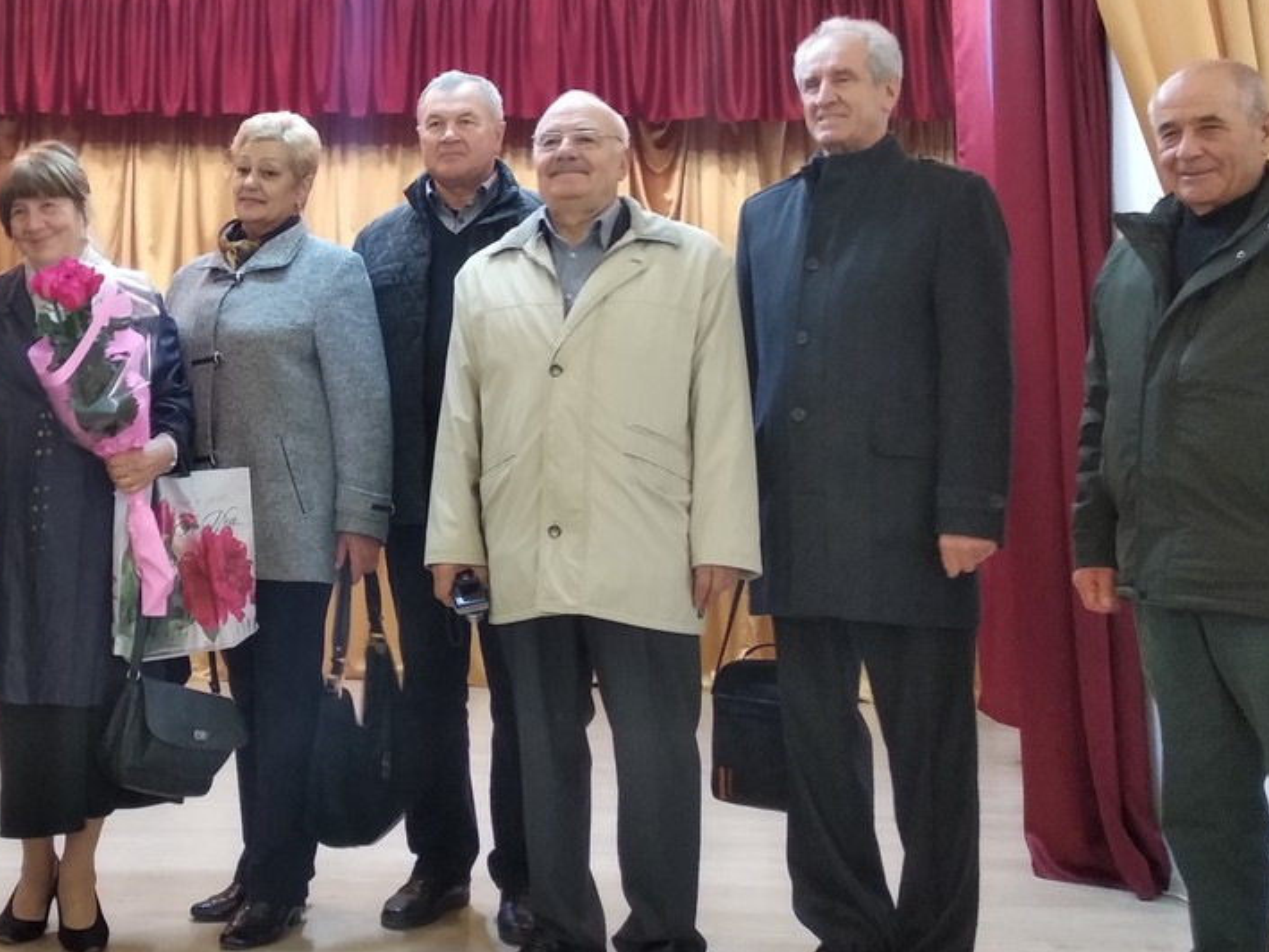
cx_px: 302
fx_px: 1613
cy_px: 268
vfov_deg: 32.4
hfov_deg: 41.5
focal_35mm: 44
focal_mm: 3.81
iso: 1600
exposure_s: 1/25
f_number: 2.2
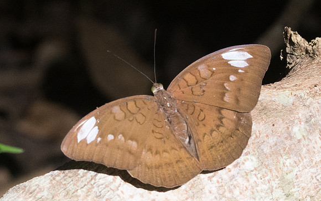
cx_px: 191
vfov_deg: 1.9
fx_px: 6187
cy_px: 179
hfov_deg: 3.0
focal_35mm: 707
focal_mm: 150
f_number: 8
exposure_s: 1/2000
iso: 1000
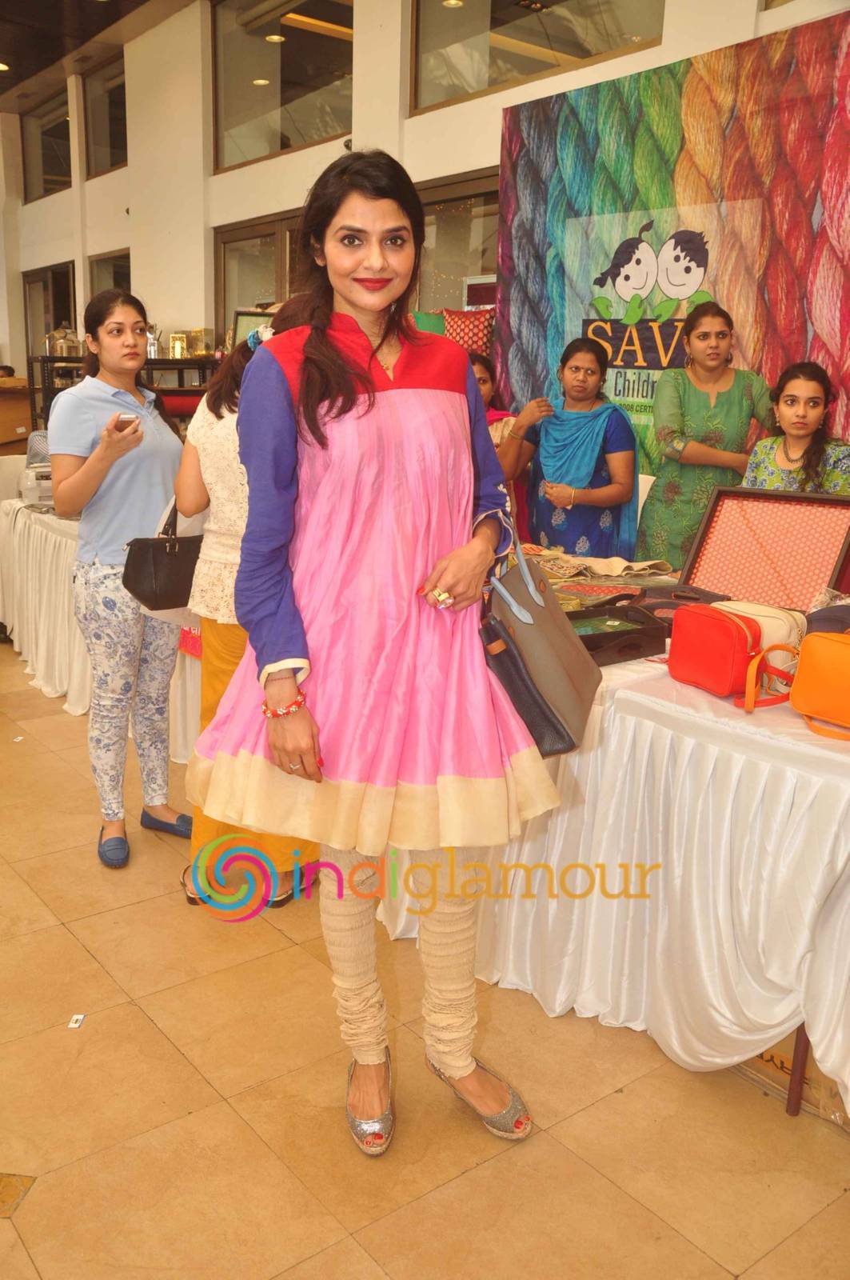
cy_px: 640
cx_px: 425
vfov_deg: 57.3
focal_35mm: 33
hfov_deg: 39.9
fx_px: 1171
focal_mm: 22
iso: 400
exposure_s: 1/160
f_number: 7.1
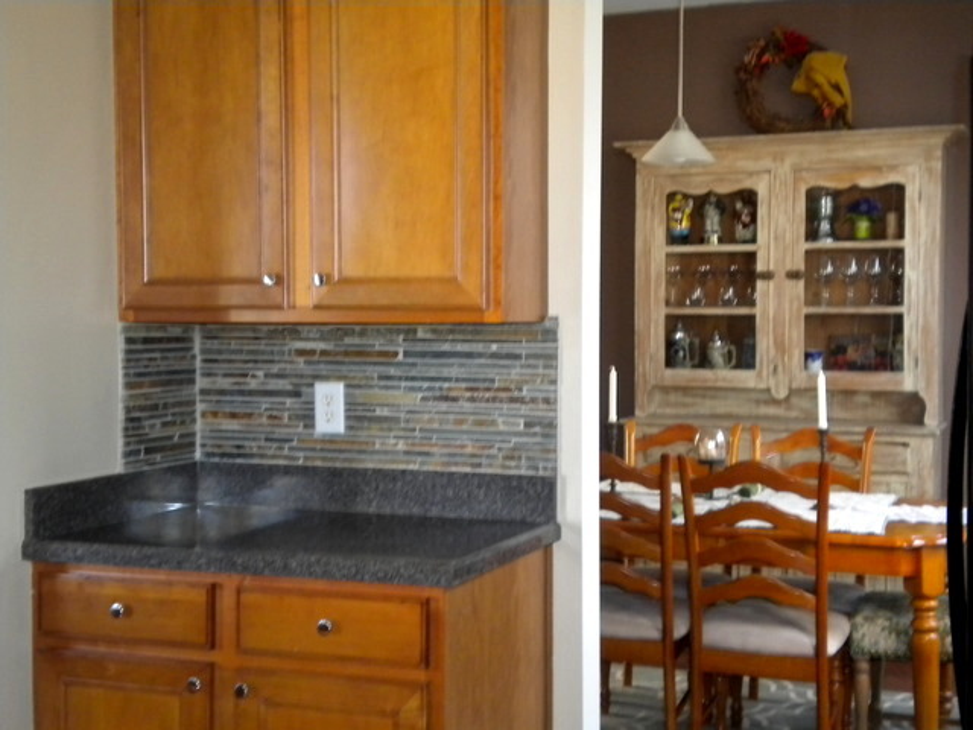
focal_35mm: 52
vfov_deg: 28.0
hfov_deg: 36.8
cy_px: 365
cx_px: 486
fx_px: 1462
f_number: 3.9
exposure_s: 1/30
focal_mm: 9.3
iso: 400
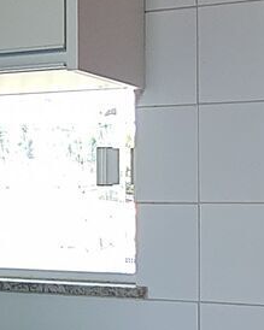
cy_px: 123
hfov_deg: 16.6
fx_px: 870
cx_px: -39
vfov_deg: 21.5
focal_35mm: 89
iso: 80
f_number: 2.2
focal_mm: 1.74
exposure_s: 1/120
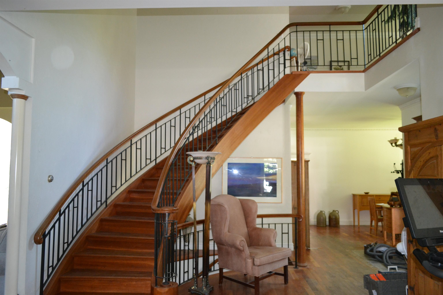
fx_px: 332
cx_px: 222
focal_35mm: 27
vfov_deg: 47.9
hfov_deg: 67.4
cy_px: 148
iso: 1800
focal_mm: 18
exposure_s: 1/60
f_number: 3.5
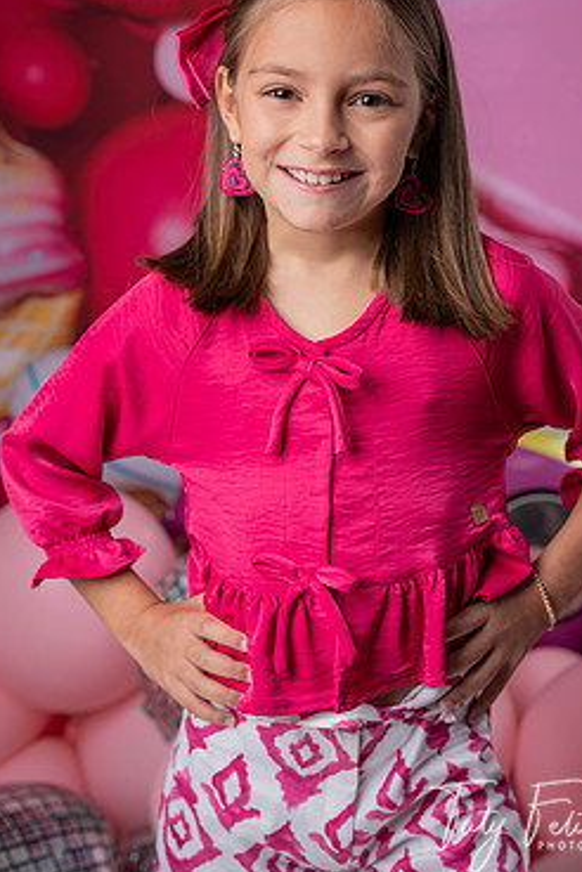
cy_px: 369
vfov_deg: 32.8
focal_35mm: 61
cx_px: 329
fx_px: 1479
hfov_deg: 22.2
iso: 100
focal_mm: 50
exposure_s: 1/100
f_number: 4.5
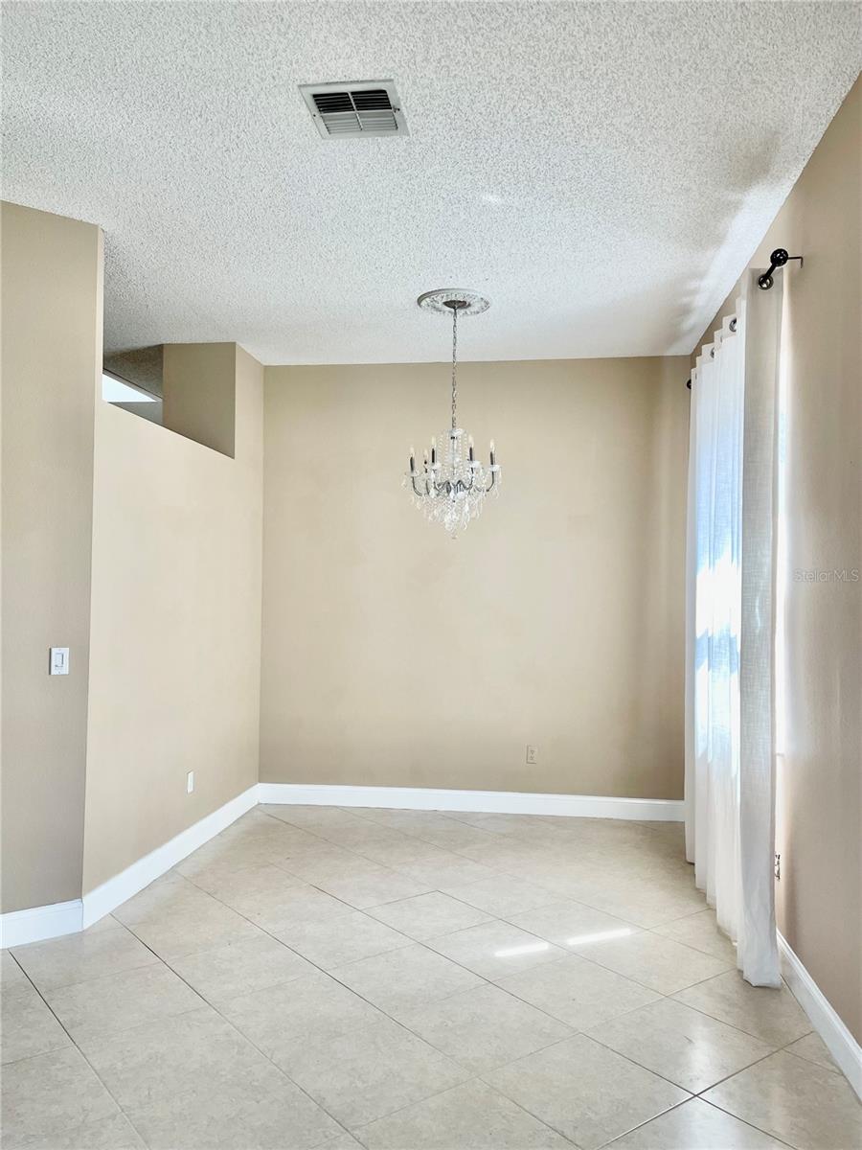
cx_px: 431
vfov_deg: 67.3
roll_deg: -0.8
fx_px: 863
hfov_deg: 53.1
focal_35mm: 26
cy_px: 575
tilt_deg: +1.4
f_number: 1.6
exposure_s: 1/121
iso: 64
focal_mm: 4.2
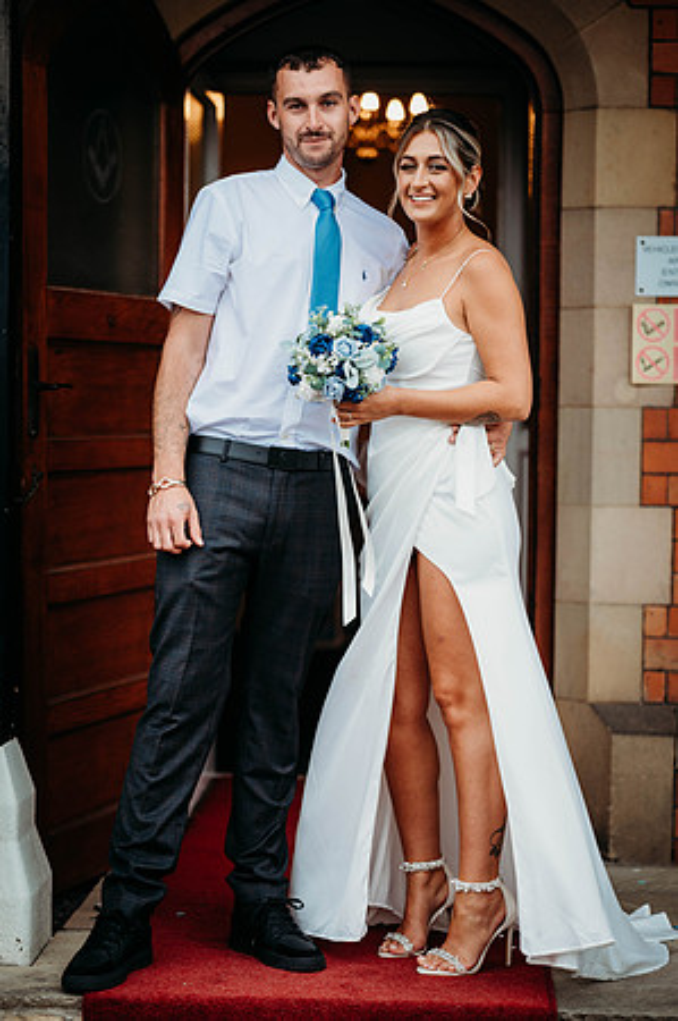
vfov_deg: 23.9
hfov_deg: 16.0
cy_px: 510
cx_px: 339
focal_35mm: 85
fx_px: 2407
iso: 125
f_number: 2
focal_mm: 85
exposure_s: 1/200
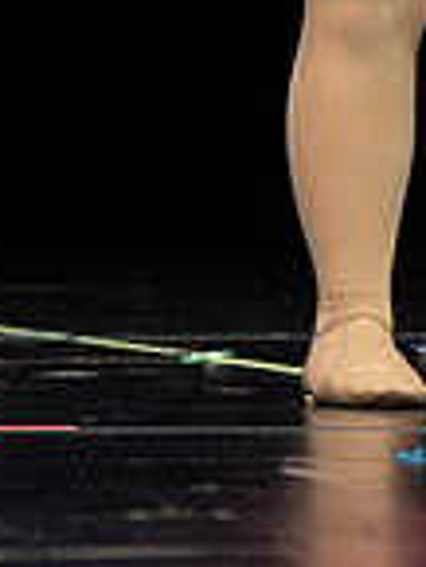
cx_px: 432
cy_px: -197
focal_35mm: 780
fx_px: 12780
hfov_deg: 1.9
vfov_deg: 2.5
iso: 1600
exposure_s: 1/200
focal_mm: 150
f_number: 3.5
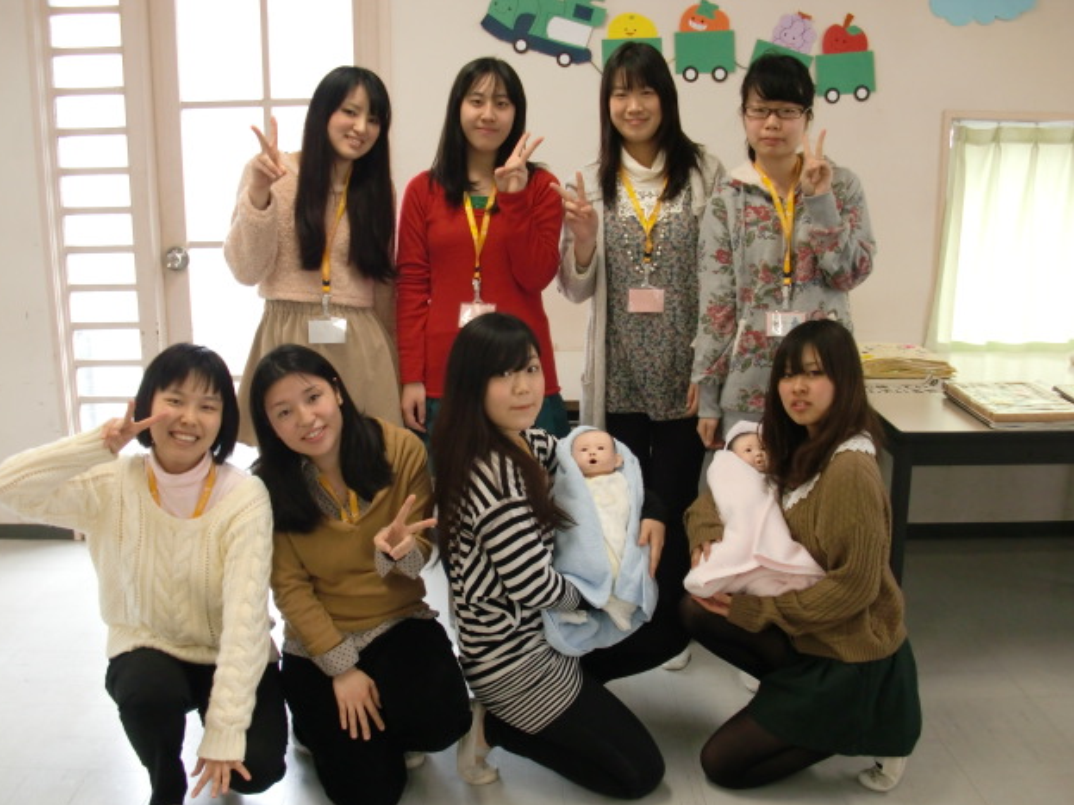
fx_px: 1148
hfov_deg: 50.1
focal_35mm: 37
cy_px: 412
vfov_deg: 38.7
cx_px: 526
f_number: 2.8
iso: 200
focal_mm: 6.3
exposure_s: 1/60
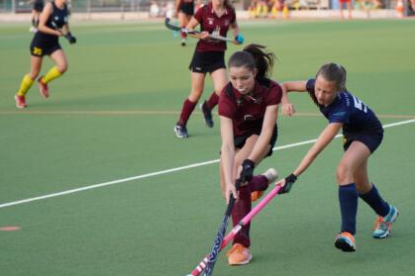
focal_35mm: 149
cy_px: 158
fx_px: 1712
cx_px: 247
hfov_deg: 13.8
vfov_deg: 9.2
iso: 500
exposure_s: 1/1250
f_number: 2.8
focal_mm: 83
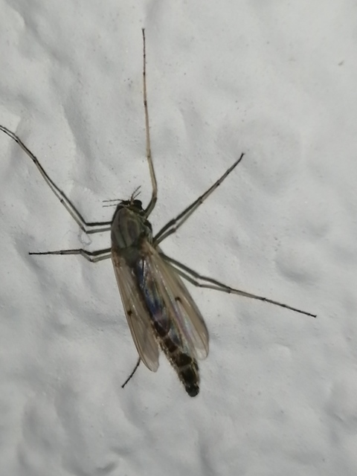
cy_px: 238
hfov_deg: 14.2
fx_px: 1430
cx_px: 178
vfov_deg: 18.9
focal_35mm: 104
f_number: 1.8
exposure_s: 1/216
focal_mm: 3.46
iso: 50
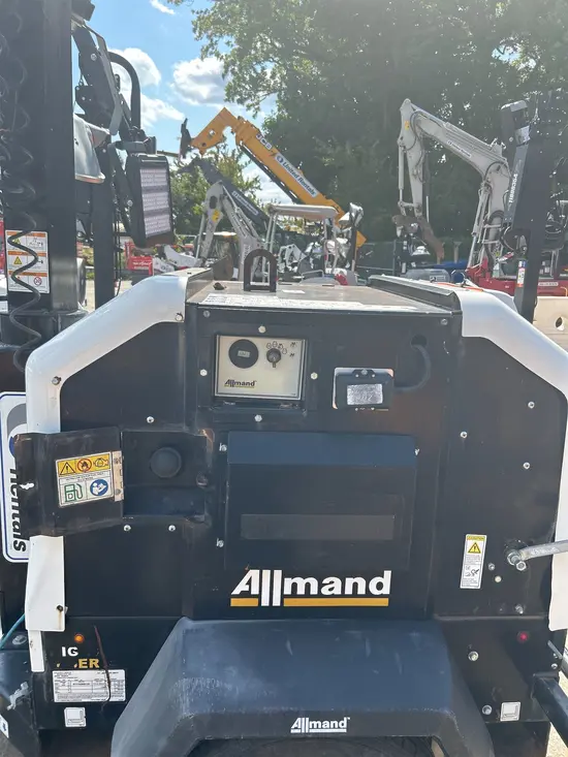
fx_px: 569
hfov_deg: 53.1
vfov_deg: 67.3
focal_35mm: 26
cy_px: 378
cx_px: 284
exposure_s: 1/1412
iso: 50
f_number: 1.5
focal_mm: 5.7
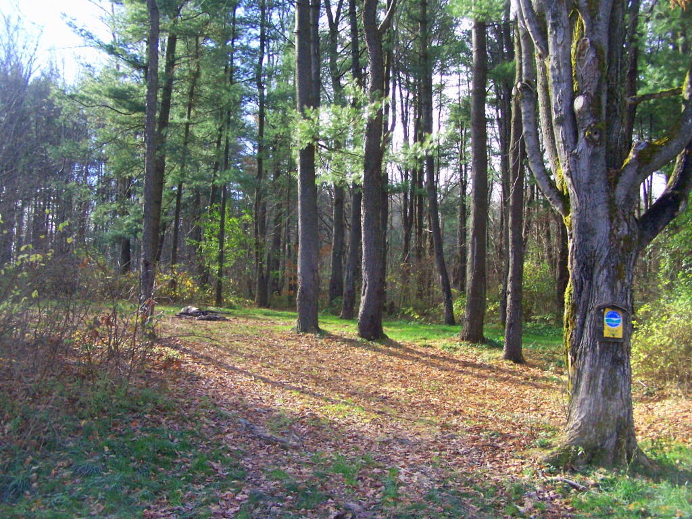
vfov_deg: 37.7
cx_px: 346
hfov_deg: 49.0
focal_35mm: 38
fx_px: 760
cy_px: 260
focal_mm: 6.3
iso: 400
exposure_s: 1/500
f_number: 2.8
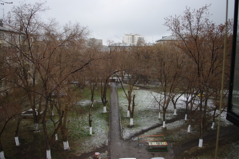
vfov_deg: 38.1
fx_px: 230
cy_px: 80
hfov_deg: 54.9
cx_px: 120
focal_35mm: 35
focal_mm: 23.13
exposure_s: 1/60
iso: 100
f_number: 4
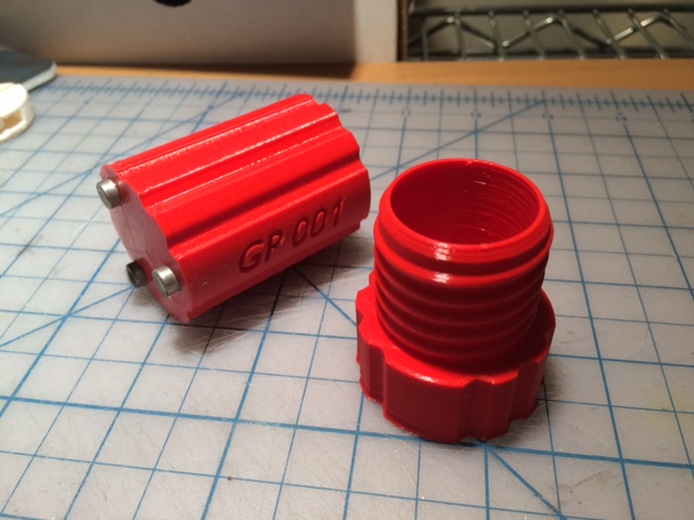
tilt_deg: -43.3
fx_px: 581
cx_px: 347
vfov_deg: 48.2
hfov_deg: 61.7
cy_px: 260
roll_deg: +3.5
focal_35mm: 29
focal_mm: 4.15
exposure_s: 1/30
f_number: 2.2
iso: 50
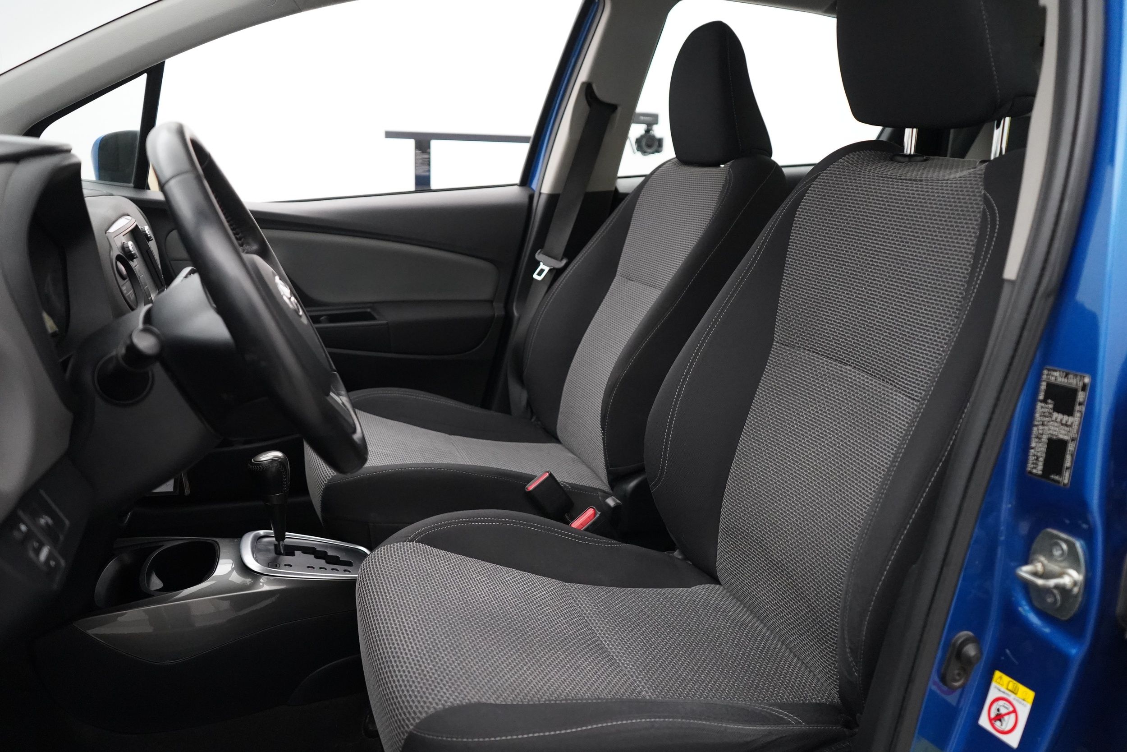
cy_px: 376
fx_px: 908
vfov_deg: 45.0
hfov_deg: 63.7
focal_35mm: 29
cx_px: 564
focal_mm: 29
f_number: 3.5
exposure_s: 1/160
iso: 8000
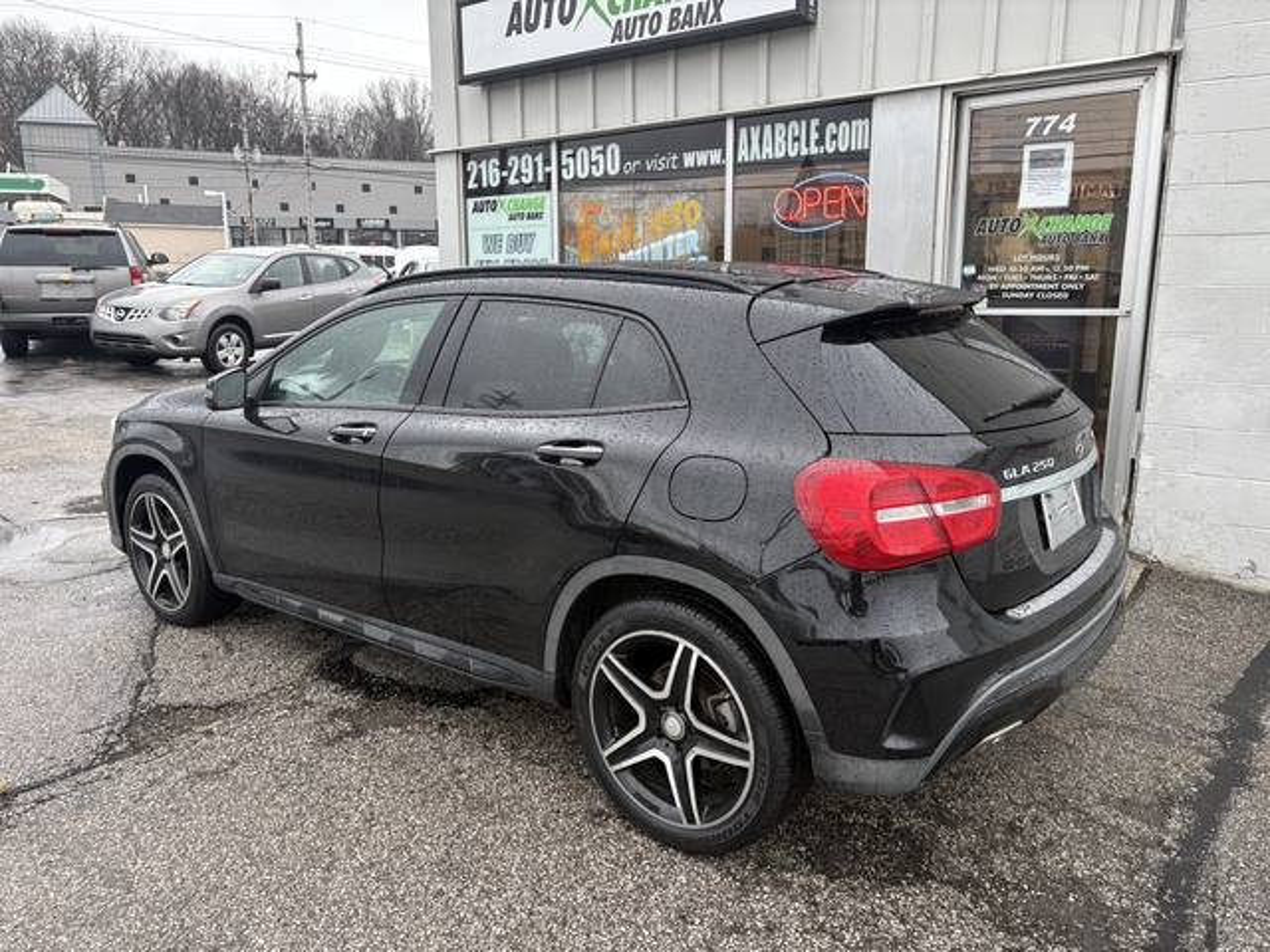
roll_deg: +0.9
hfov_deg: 67.3
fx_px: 954
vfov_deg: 53.1
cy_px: 476
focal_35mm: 26
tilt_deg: -11.0
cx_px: 635
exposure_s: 1/121
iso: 64
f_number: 1.6
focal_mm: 5.96
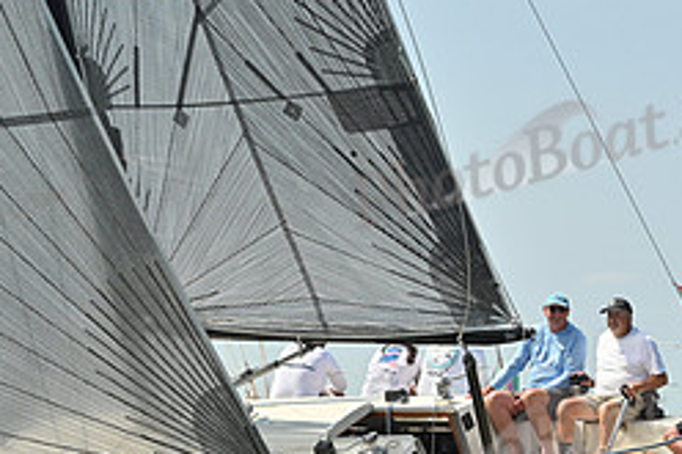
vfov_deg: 8.3
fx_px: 3105
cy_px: 340
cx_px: 212
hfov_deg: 12.5
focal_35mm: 164
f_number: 7.1
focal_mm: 70
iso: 320
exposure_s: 1/1250
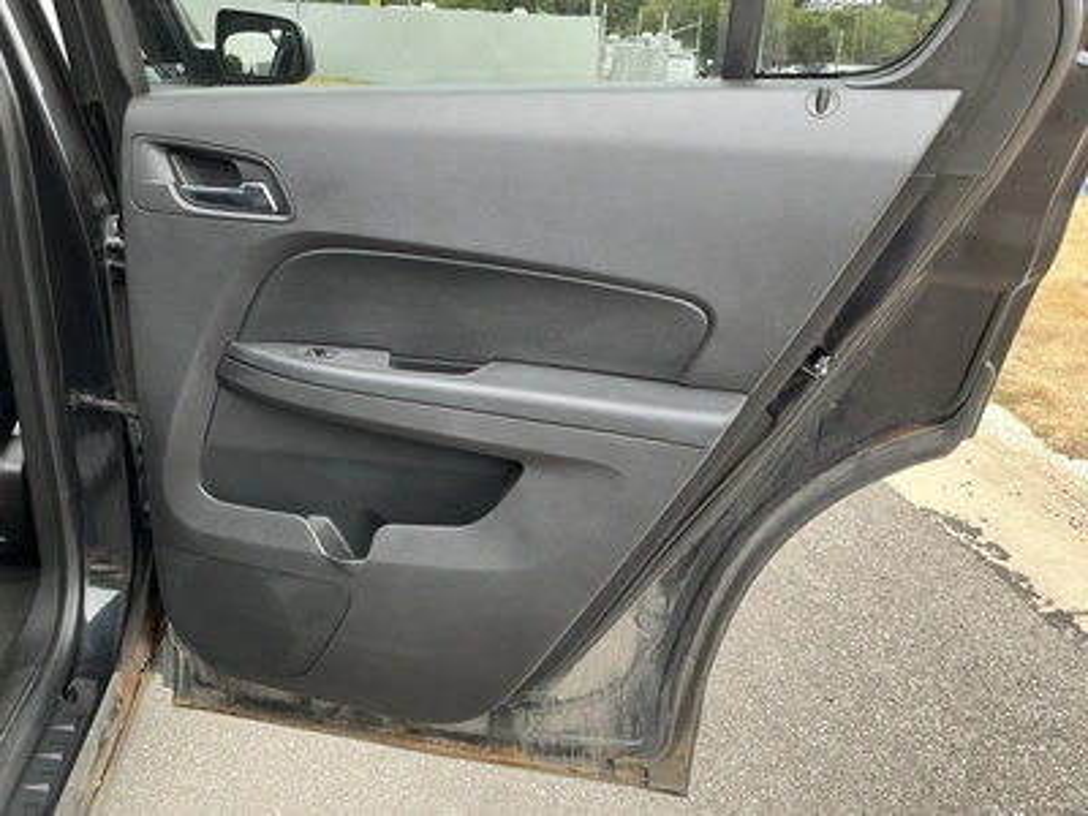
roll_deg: -3.7
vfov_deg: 49.7
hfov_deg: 63.4
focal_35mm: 28
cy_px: 408
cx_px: 544
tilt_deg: -20.2
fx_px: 880
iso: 25
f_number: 1.8
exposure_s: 1/122
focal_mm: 3
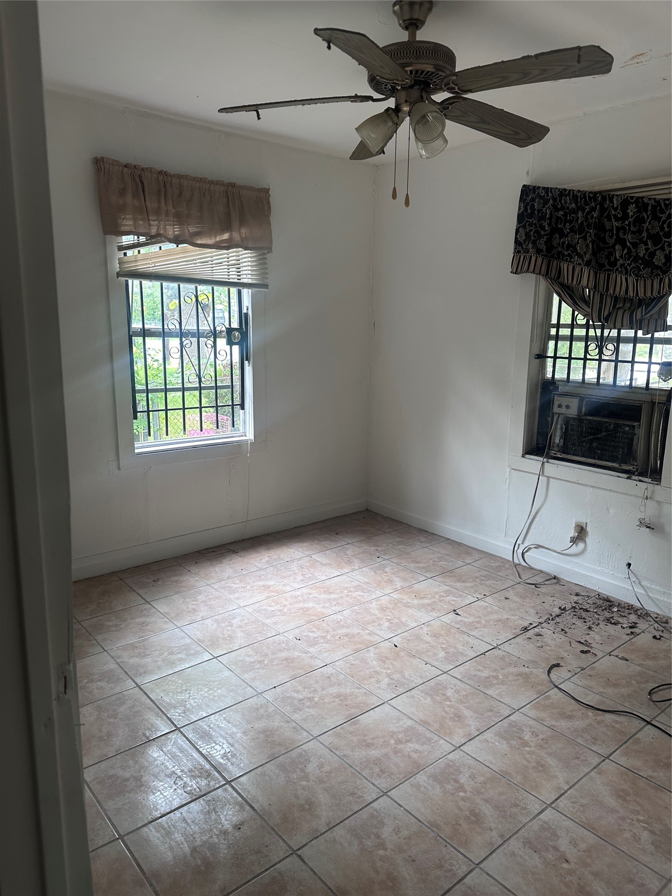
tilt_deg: -8.8
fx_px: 621
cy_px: 448
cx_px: 336
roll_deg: -2.4
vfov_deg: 71.6
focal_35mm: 24
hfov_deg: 56.8
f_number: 1.78
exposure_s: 1/121
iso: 125
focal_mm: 6.86
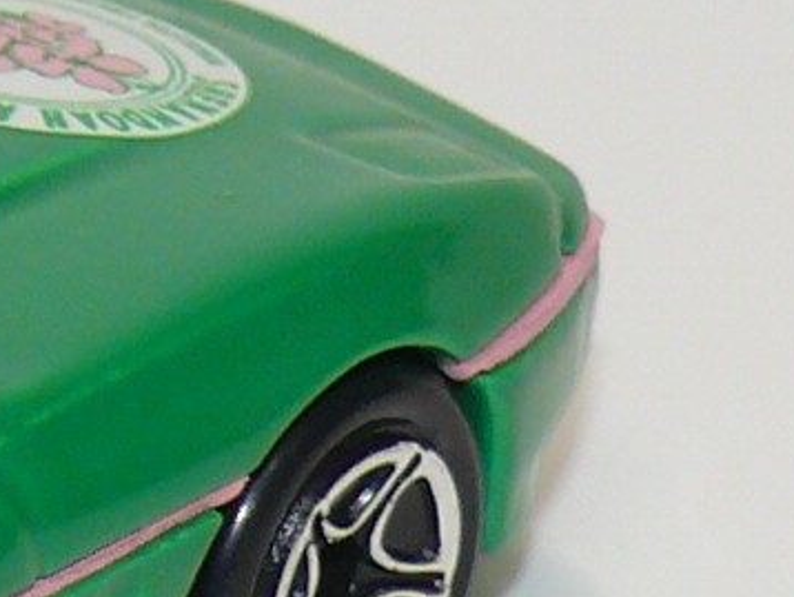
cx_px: -772
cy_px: 439
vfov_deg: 3.0
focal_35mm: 491
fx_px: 11270
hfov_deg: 4.0
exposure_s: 1/30
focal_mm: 13.9
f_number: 4
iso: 100
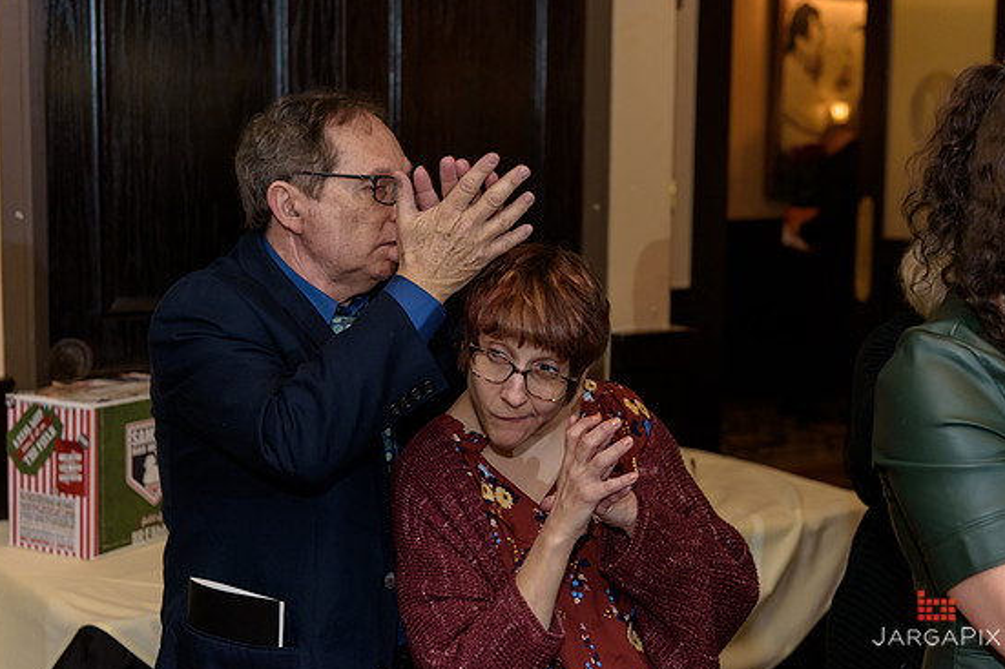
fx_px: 1646
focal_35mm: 59
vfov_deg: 23.0
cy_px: 333
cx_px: 518
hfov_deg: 33.9
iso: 1600
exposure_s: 1/125
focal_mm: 56
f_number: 3.2
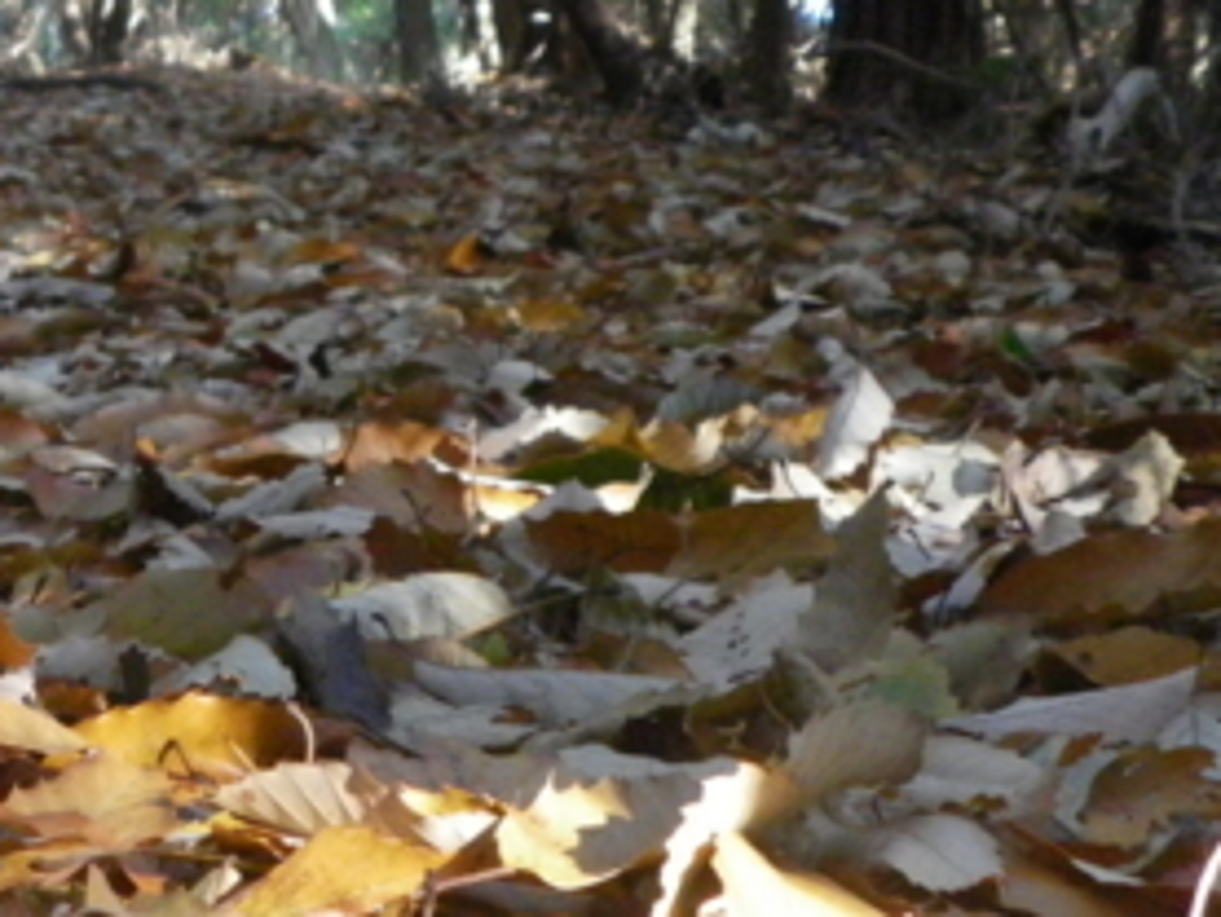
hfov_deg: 18.8
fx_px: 3564
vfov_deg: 14.7
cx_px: -66
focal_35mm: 101
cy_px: 507
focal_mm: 6.2
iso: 400
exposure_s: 1/60
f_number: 3.8
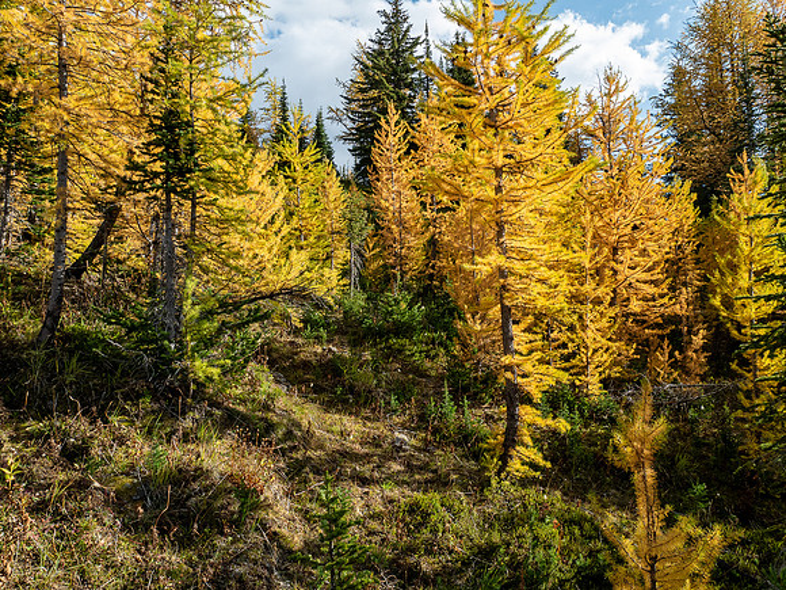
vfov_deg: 56.8
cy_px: 295
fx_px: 545
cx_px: 393
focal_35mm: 24
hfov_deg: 71.6
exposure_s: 1/100
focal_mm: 12
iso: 200
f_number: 8
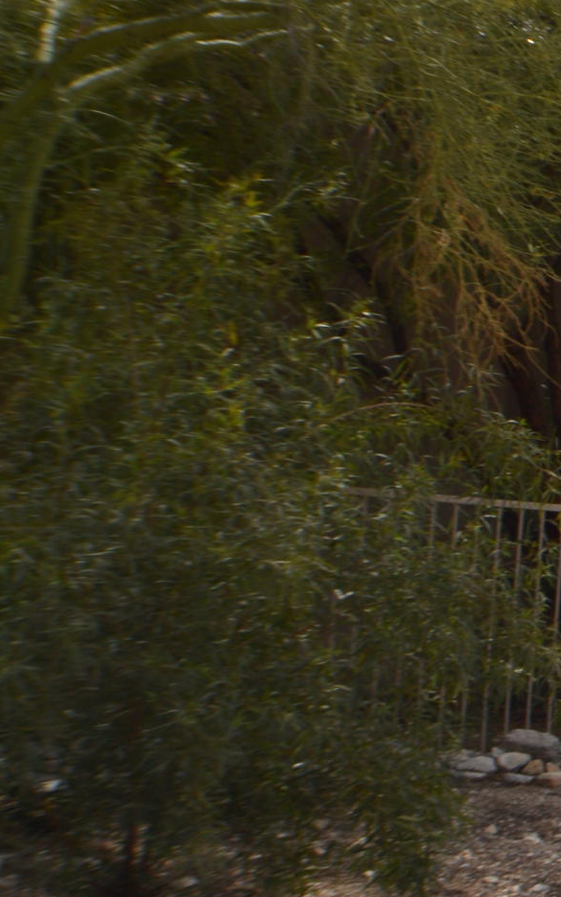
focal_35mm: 113
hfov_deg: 9.9
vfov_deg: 18.4
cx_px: 1421
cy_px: 246
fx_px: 2755
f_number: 10
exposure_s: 1/200
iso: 100
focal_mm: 23
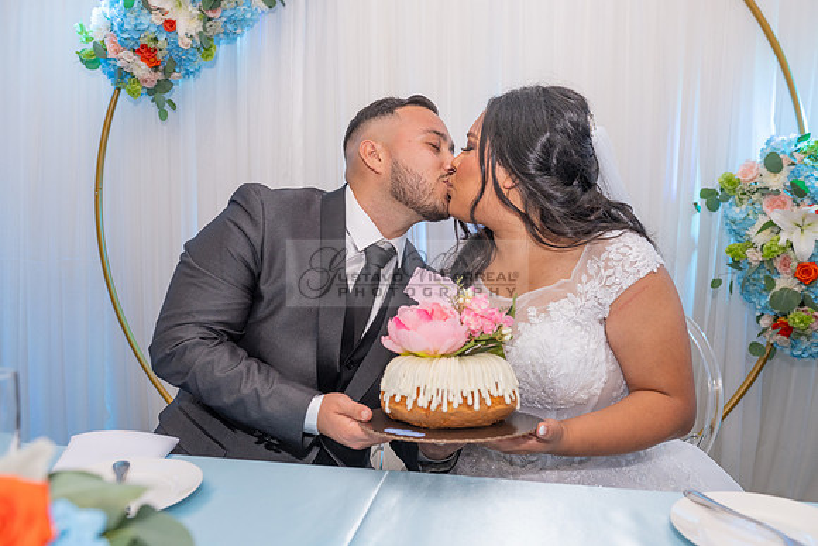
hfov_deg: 60.3
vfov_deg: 42.3
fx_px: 705
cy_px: 273
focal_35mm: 31
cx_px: 409
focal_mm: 31
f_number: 4.5
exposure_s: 1/200
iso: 1000
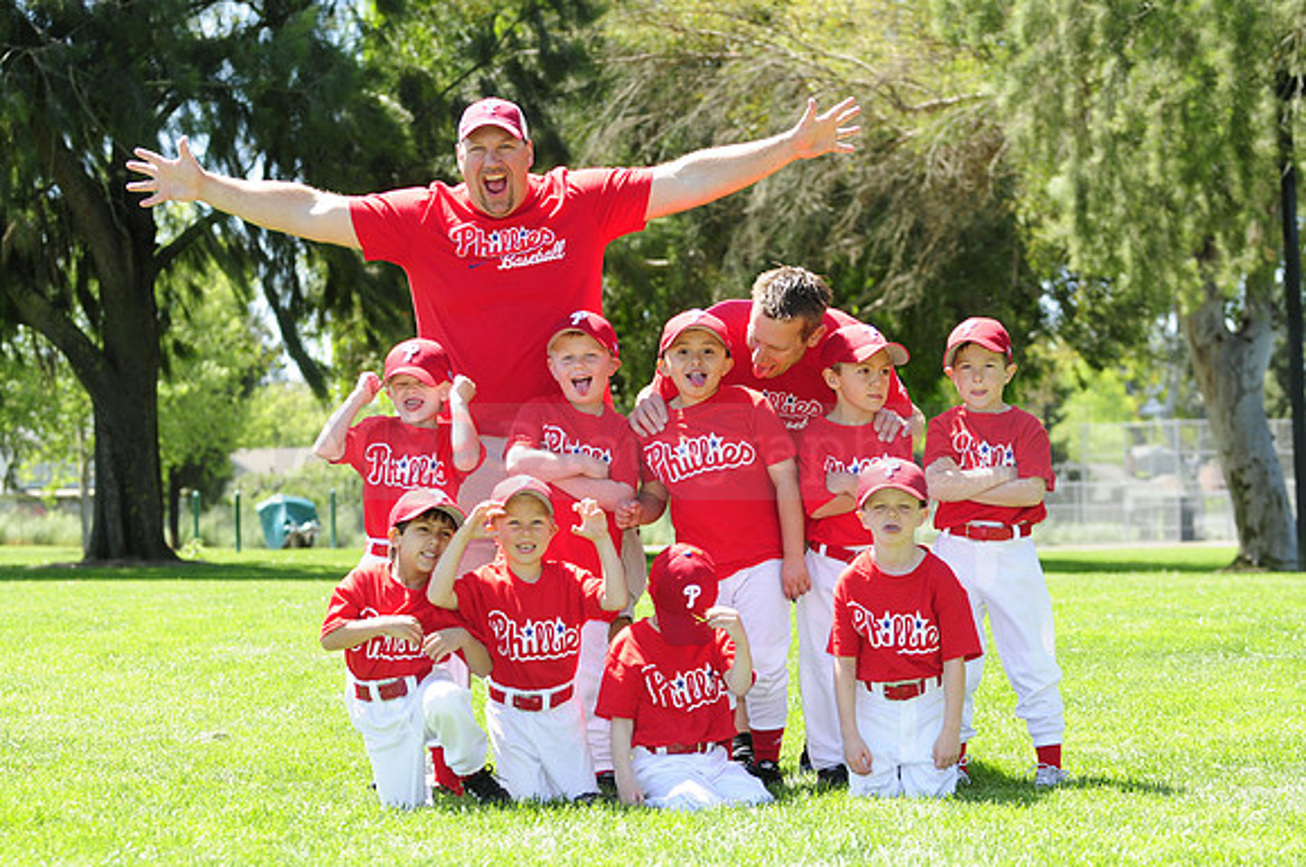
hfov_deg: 19.5
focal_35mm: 105
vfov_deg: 13.0
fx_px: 3804
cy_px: 434
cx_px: 653
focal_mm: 70
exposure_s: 1/400
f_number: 4.5
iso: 200
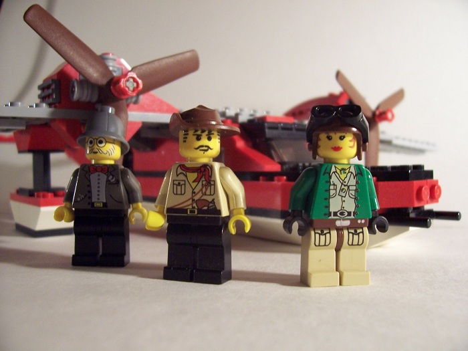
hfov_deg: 54.0
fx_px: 460
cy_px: 176
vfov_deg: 41.8
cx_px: 234
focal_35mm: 34
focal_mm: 5.6
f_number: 2.7
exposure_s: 1/20
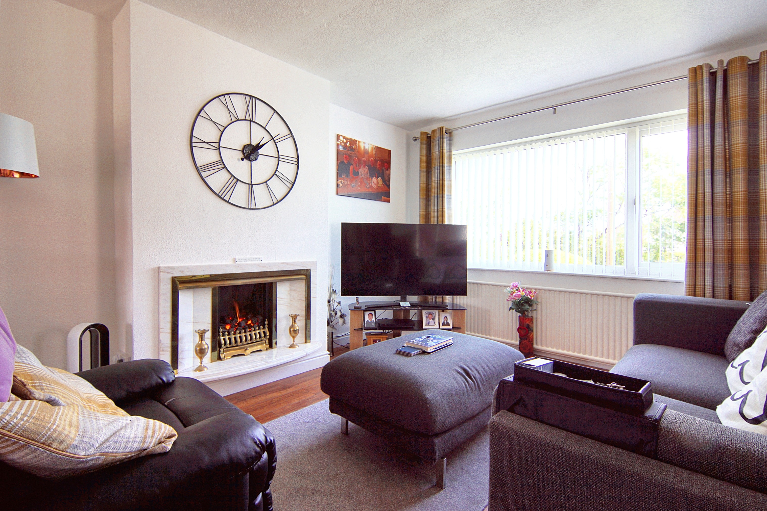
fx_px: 352
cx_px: 384
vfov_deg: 72.1
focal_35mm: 16
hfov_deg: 95.0
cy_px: 256
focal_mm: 11
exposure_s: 1/20
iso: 100
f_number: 10
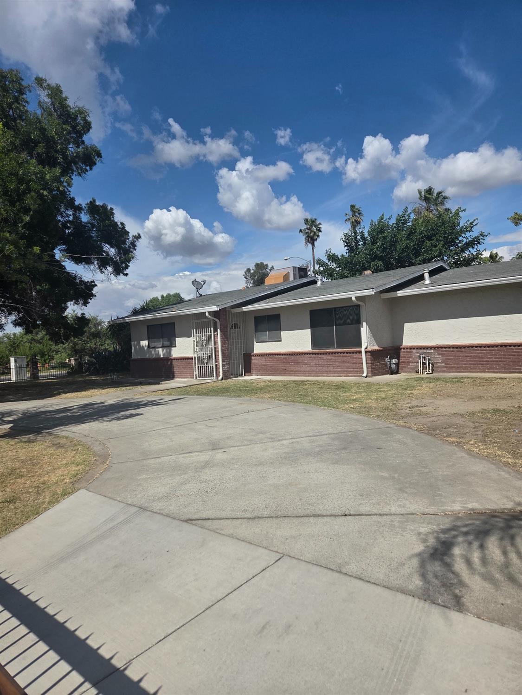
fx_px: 462
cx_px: 261
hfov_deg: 58.9
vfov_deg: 73.9
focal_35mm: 23
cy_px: 348
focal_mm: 5.4
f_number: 1.8
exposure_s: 1/7891
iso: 64
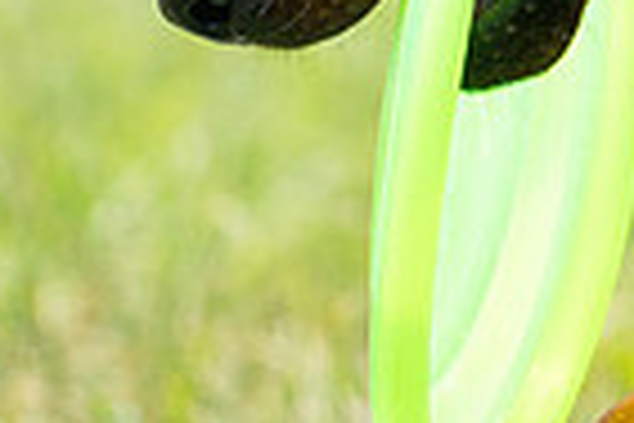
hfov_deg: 1.5
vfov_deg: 1.0
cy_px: -268
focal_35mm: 1366
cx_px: 769
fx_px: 24055
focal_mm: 332
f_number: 6.3
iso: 2000
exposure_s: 1/4000
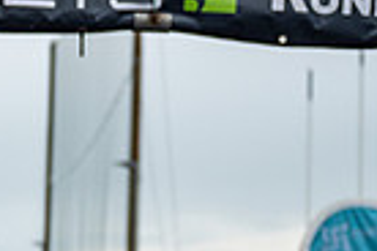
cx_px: -183
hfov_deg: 11.7
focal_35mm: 168
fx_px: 1759
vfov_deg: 8.1
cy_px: 258
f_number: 2.8
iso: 200
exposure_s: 1/1250
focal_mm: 40
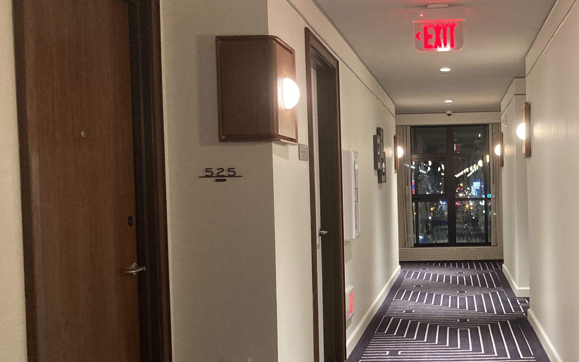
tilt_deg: -2.0
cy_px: 220
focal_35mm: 46
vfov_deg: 27.9
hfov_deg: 42.0
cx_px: 442
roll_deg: +0.6
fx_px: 726
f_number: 1.8
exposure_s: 1/30
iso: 320
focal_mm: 3.99
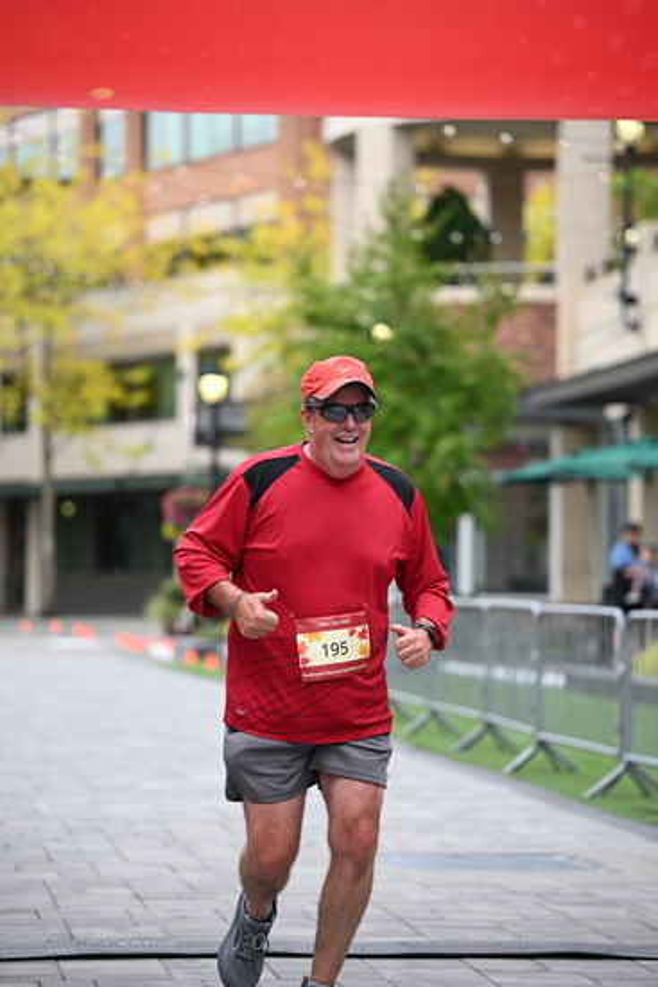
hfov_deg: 11.9
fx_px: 3151
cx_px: 329
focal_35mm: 115
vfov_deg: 17.8
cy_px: 494
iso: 640
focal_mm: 115
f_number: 2.8
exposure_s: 1/1600
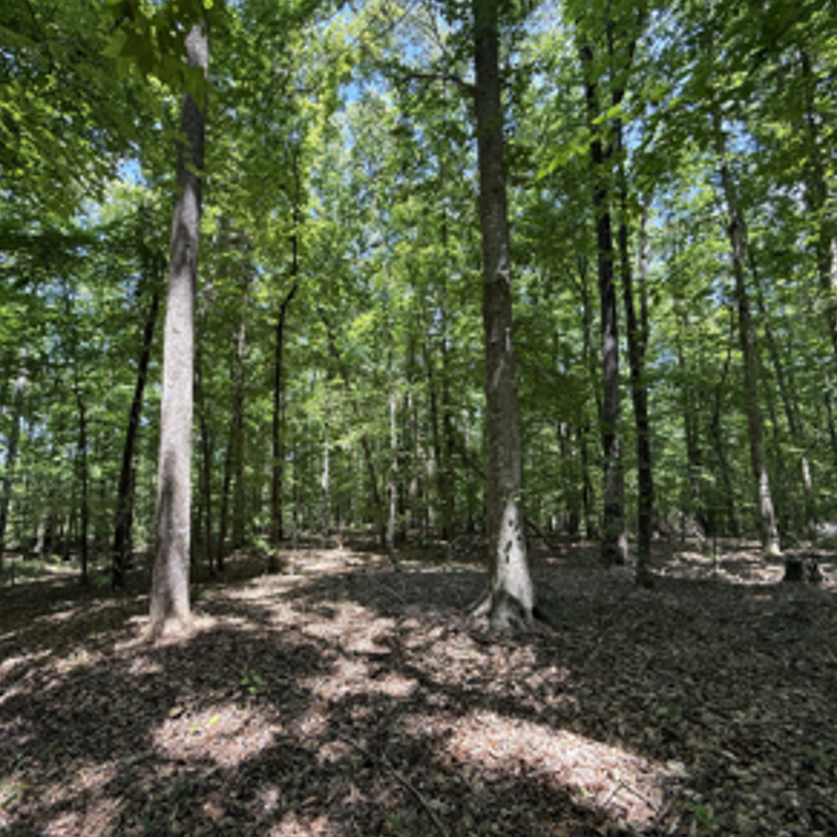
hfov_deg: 83.1
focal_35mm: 17
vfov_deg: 84.0
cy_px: 420
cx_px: 342
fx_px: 465
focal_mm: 2.2
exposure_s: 1/104
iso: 50
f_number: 2.2
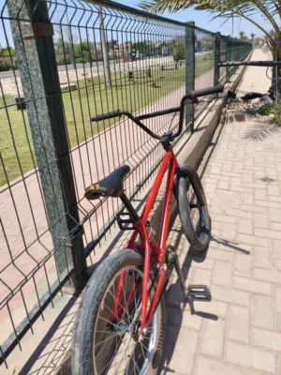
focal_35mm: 26
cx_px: 140
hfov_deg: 53.1
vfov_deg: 67.3
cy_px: 188
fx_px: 281
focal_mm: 4.94
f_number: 1.5
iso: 80
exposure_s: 1/2771
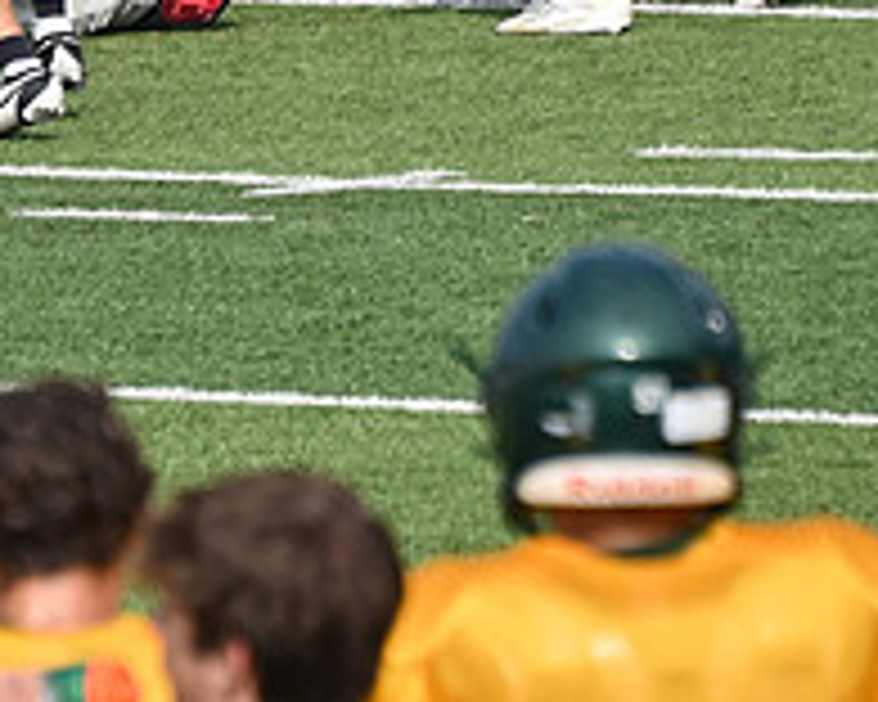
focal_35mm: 1258
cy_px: -56
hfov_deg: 1.5
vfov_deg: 1.2
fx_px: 32690
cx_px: -32
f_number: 5.6
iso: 100
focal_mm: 300
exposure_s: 1/800
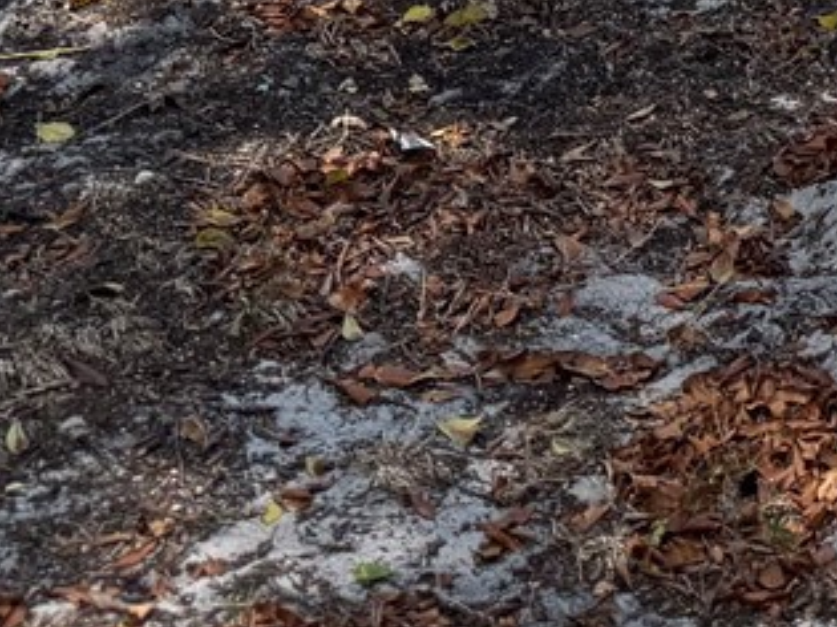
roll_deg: -0.2
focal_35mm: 122
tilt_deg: -5.8
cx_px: 1430
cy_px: -935
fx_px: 2949
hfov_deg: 14.5
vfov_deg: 10.3
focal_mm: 6.76
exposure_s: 1/3584
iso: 80
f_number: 1.78
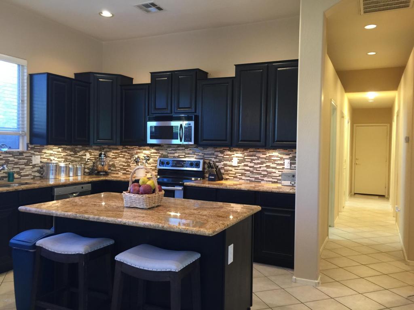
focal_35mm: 29
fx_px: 347
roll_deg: -1.6
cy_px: 155
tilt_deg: -1.4
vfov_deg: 48.2
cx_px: 207
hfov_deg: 61.7
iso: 100
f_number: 2.2
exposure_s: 1/15
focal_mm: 4.15
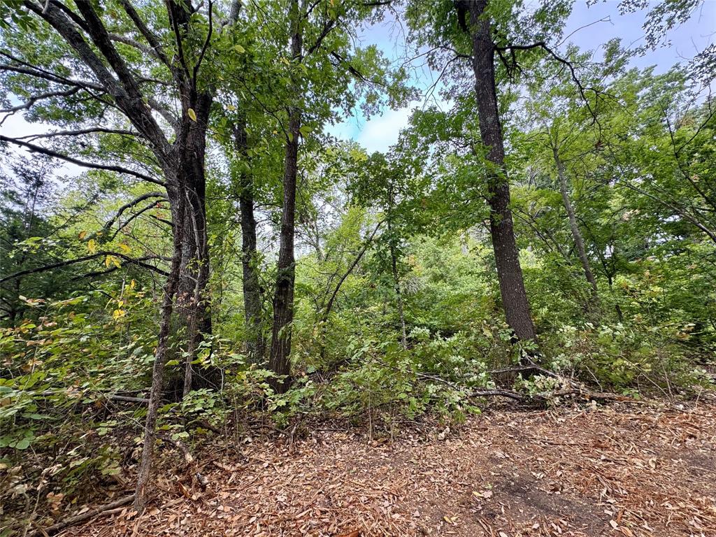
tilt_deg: +9.1
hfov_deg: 102.1
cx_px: 358
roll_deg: +1.0
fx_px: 290
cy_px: 268
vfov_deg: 85.7
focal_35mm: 14
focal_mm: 2.22
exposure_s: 1/114
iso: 40
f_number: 2.2
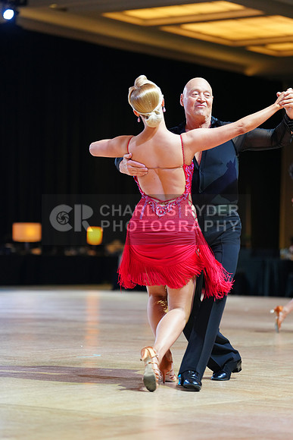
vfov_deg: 16.9
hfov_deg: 11.3
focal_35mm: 121
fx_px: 1476
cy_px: 220
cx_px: 146
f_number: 2.8
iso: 2000
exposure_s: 1/400
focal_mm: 121
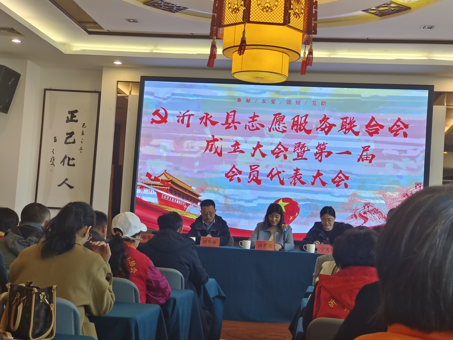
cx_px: 226
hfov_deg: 34.3
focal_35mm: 56
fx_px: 733
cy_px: 170
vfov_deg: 26.1
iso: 422
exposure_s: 1/100
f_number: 1.98
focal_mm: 6.7
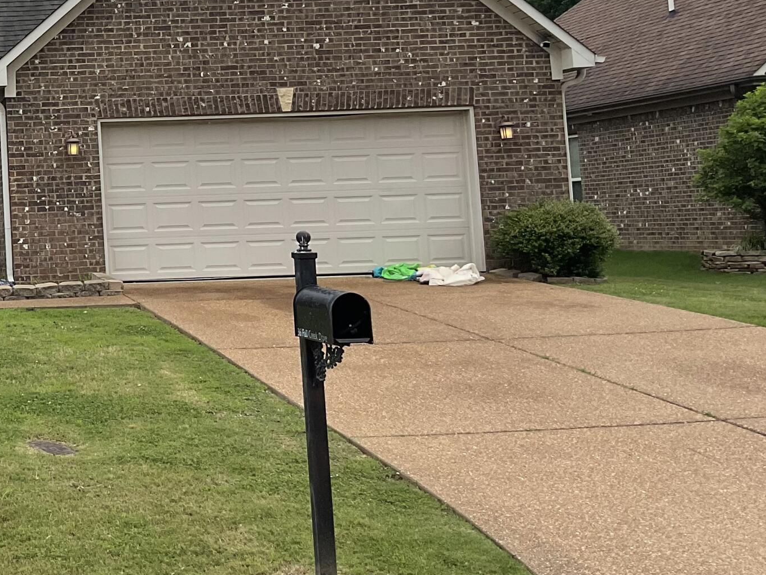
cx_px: -71
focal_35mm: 64
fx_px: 1417
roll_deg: +1.5
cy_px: 116
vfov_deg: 22.6
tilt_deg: +4.2
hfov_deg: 27.7
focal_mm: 3
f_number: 1.8
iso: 16
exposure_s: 1/1912
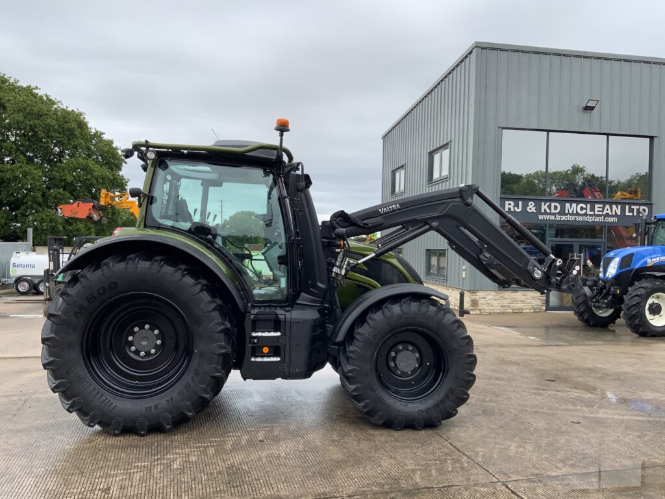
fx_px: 557
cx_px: 332
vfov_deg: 48.2
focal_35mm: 29
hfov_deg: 61.7
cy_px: 250
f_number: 1.8
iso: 16
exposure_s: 1/1144
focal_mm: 3
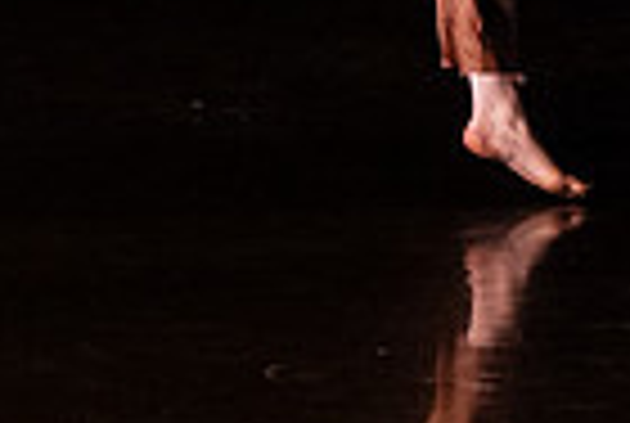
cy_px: -371
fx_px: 5524
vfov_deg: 4.3
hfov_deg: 6.5
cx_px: 457
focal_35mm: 315
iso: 4000
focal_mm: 61
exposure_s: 1/400
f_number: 4
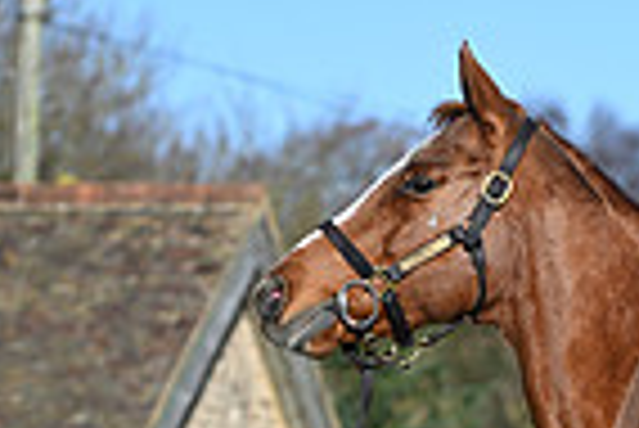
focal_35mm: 401
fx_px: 7125
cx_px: 1012
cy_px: 498
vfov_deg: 3.4
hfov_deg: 5.1
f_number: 3.5
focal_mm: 98
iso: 100
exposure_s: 1/1250
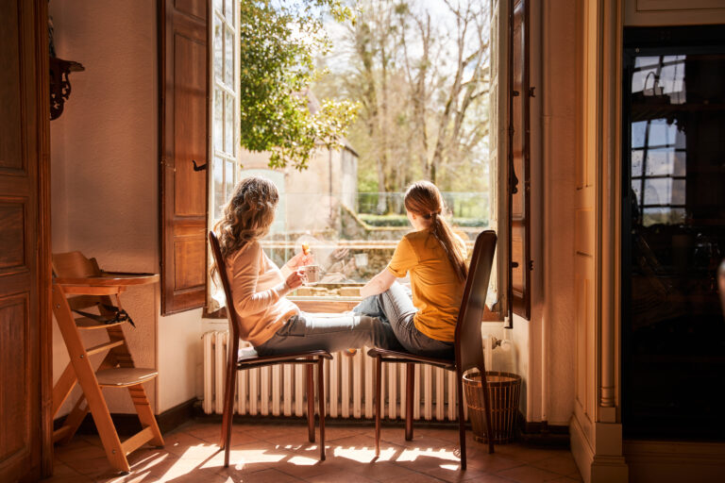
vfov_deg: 31.2
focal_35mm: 43
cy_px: 242
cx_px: 362
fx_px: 866
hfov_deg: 45.4
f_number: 2.8
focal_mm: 43
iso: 100
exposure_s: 1/500
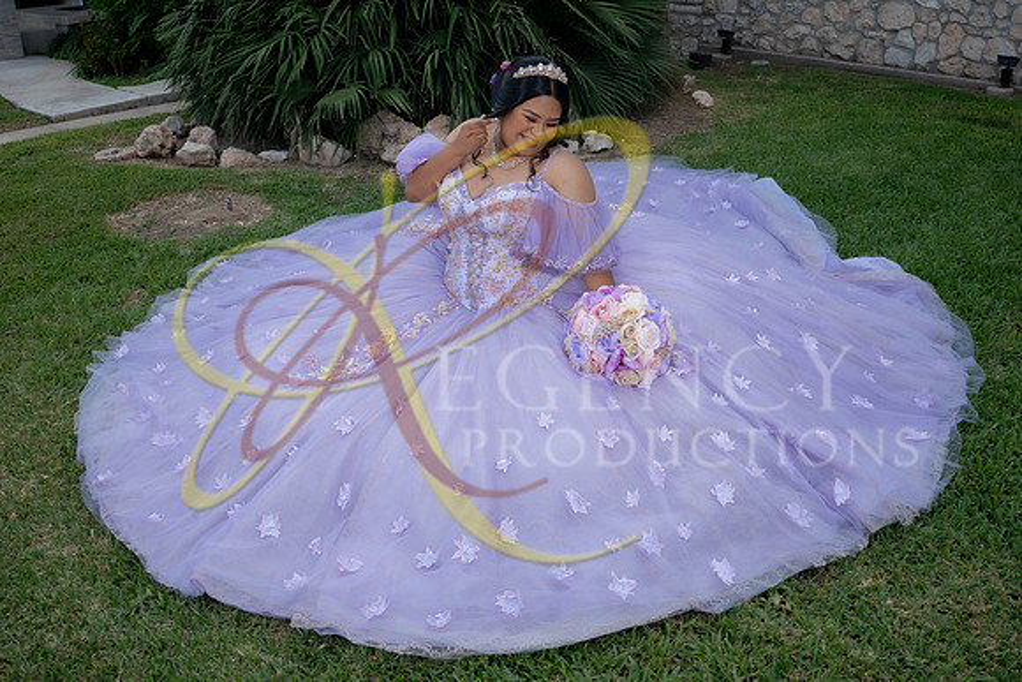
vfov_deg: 43.6
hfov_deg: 61.9
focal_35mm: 30
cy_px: 341
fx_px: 852
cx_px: 511
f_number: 2.8
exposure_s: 1/1000
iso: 125
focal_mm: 20
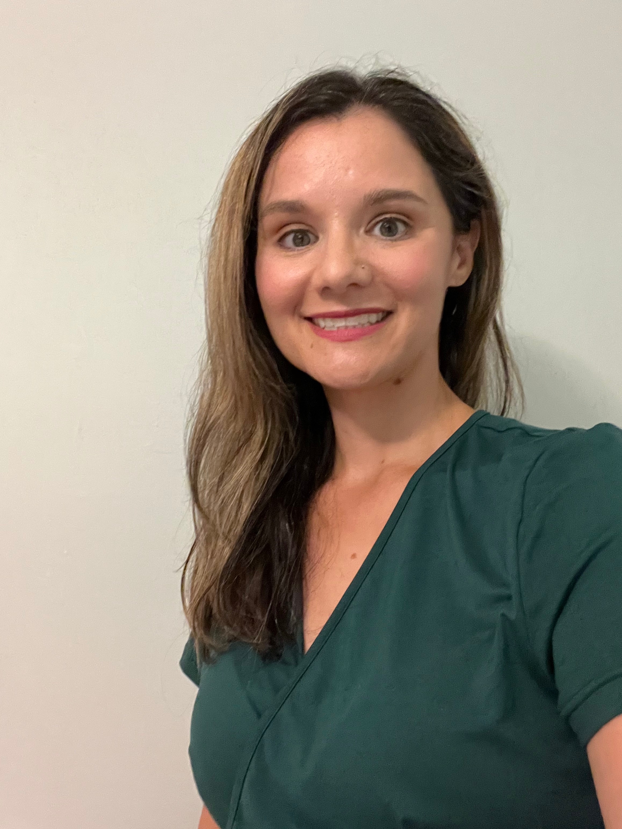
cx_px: 311
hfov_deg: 46.8
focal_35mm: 30
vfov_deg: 60.0
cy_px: 414
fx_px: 719
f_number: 2.2
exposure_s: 1/15
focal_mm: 2.71
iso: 800
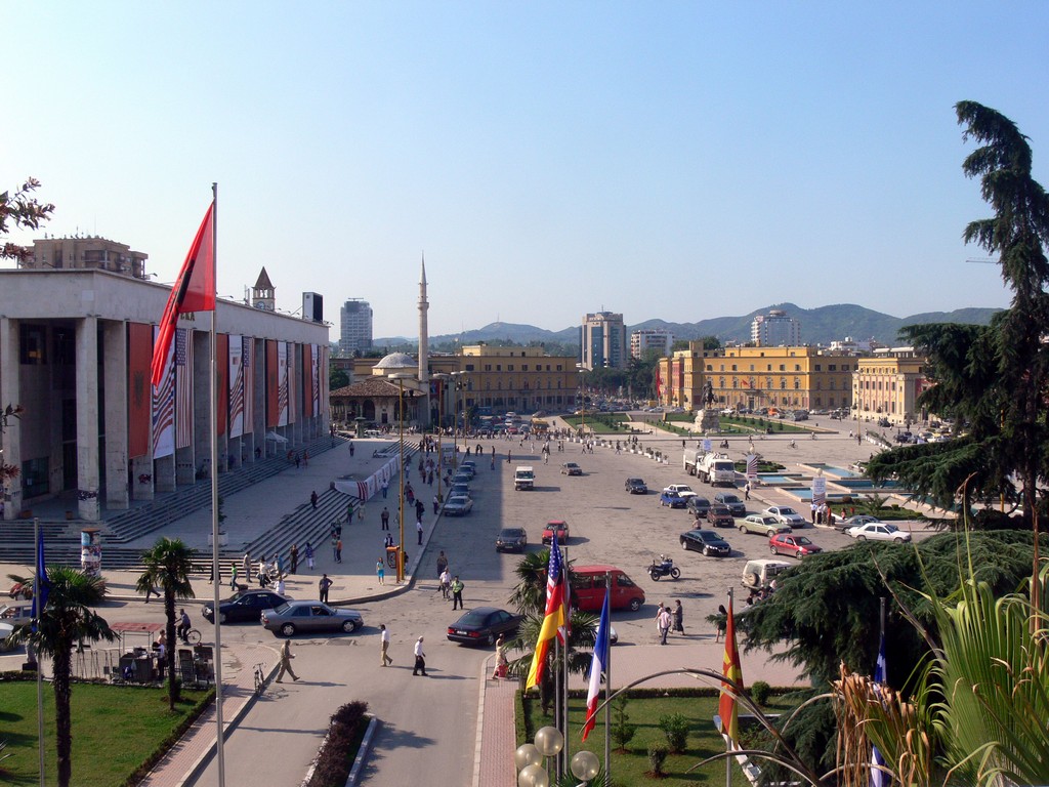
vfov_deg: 40.7
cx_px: 524
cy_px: 394
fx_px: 1061
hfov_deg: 52.6
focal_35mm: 35
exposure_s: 1/400
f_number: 6.3
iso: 100
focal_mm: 7.4
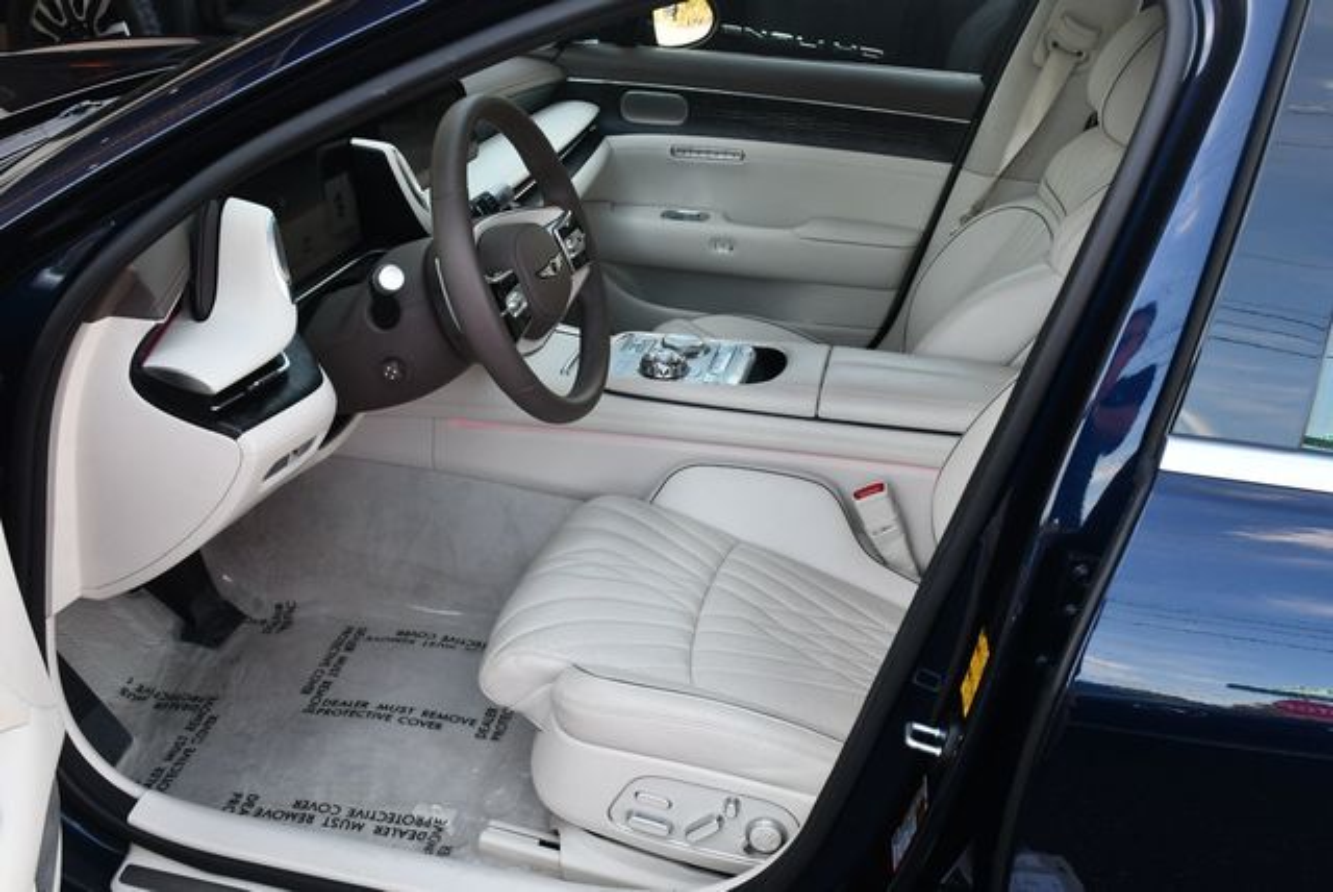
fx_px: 1334
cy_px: 446
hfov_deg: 53.1
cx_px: 666
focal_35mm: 36
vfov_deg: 36.9
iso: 400
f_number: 5
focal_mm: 18
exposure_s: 1/250
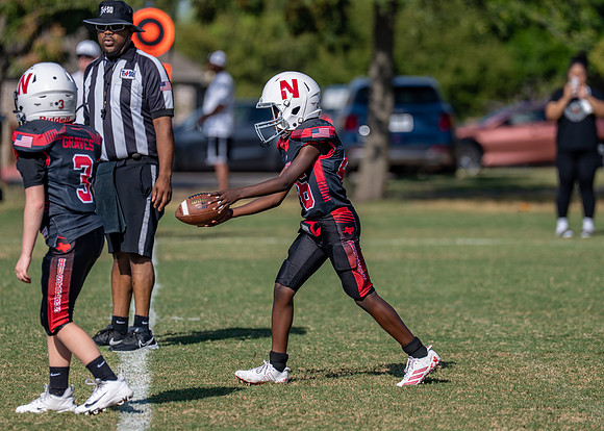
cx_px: 330
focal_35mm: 344
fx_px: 5906
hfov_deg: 5.9
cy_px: 209
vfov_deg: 4.2
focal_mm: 200
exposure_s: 1/2500
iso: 100
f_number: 2.8
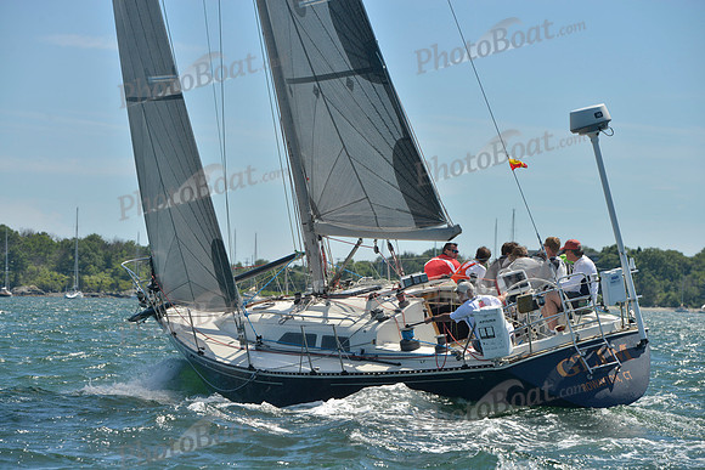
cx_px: 352
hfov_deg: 13.7
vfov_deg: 9.2
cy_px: 235
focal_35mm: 150
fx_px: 2938
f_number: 9
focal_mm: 150
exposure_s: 1/1250
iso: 280
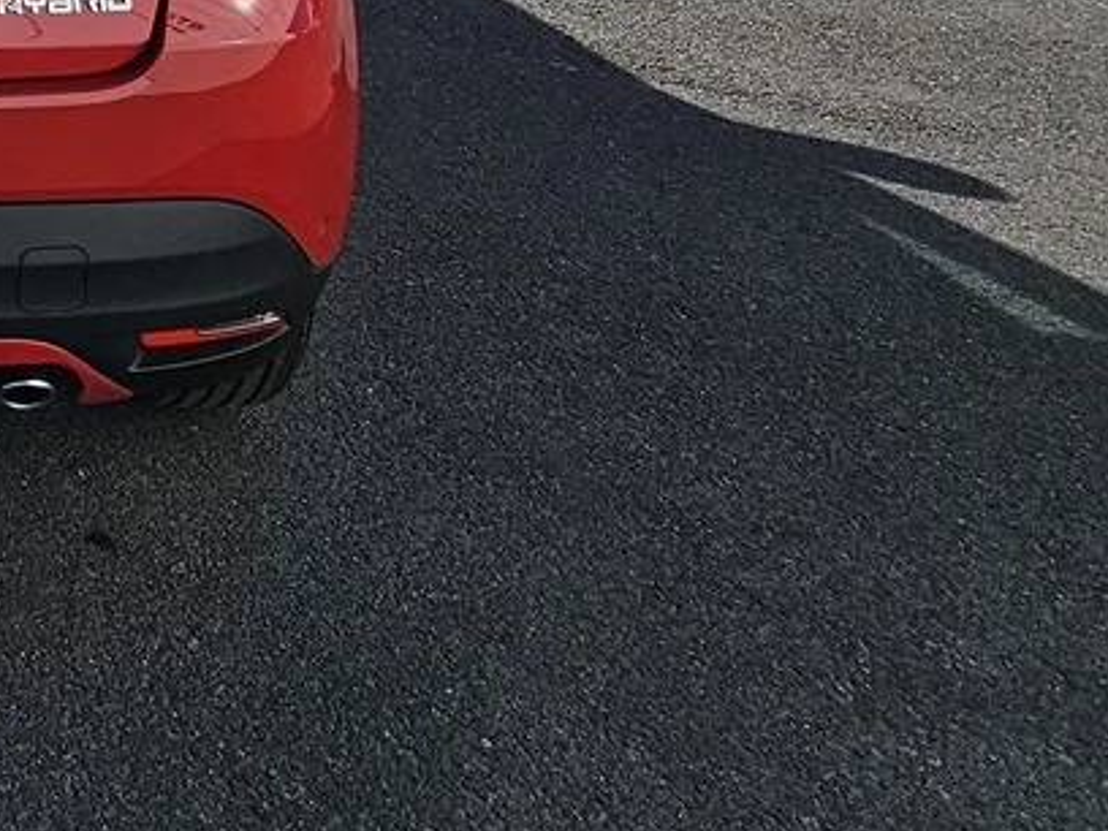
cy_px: -353
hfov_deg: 27.6
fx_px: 1632
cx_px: -497
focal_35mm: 51
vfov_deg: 23.8
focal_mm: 2.2
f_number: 2.2
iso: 50
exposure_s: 1/2693
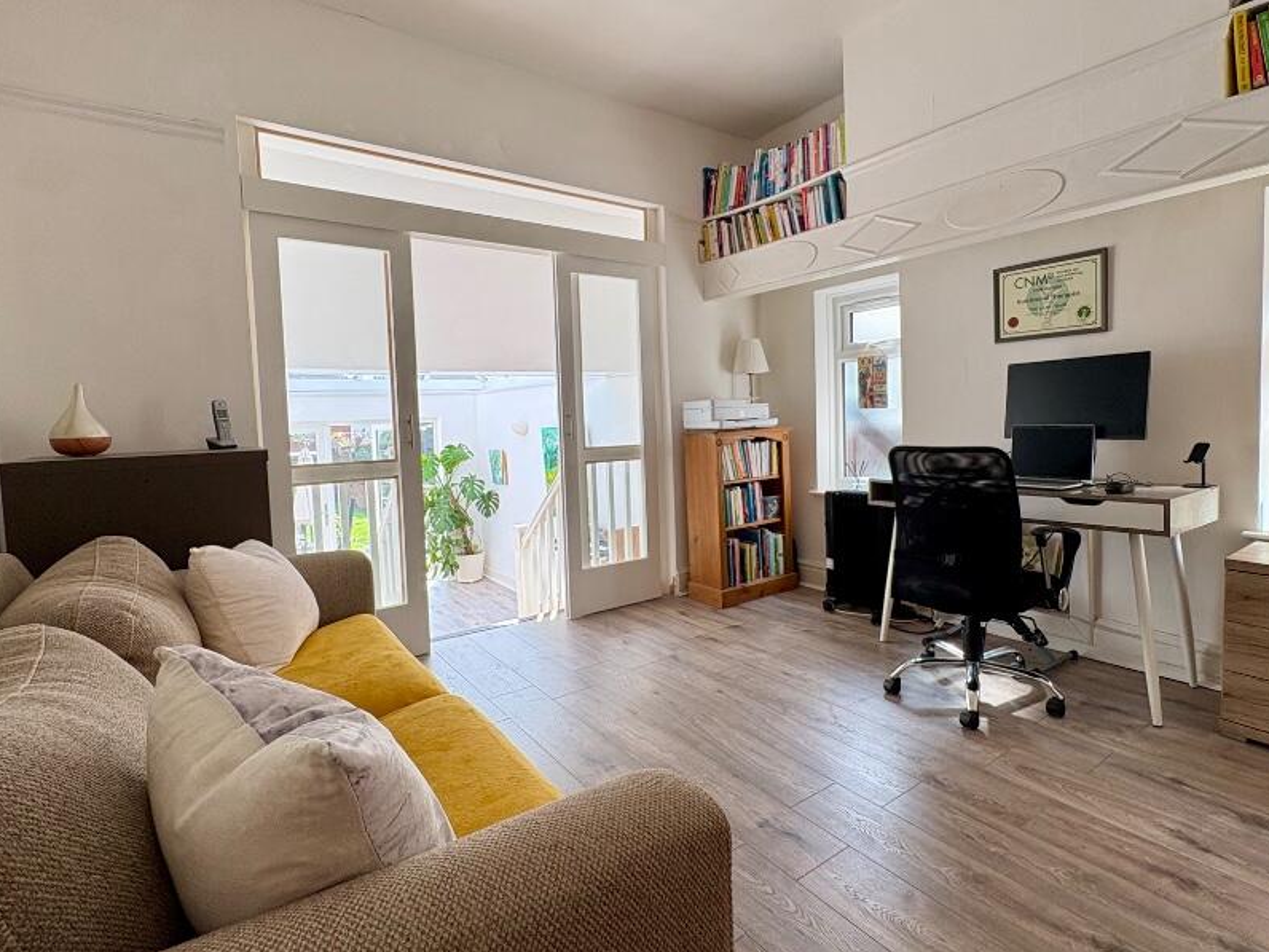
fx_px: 660
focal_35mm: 18
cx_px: 679
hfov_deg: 87.6
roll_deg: +1.5
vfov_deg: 71.5
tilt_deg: -1.4
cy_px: 446
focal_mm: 2.22
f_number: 2.2
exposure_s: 1/101
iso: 125
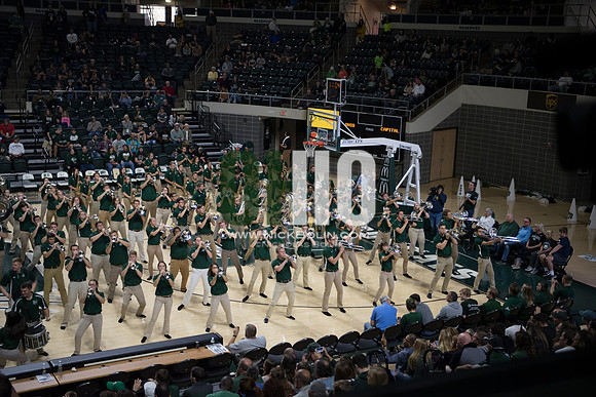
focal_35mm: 52
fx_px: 861
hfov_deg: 38.2
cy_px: 198
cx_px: 298
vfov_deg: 26.0
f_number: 2.8
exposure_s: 1/1000
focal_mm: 52
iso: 2000
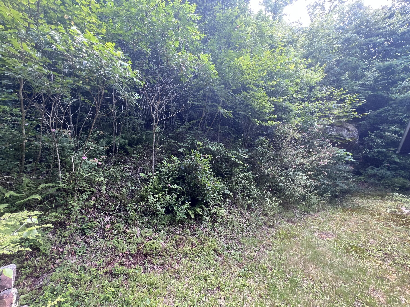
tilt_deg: +7.0
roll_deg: +1.5
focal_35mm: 13
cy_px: 154
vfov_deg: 89.9
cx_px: 205
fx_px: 154
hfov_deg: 106.2
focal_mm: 1.57
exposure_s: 1/99
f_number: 1.8
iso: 100
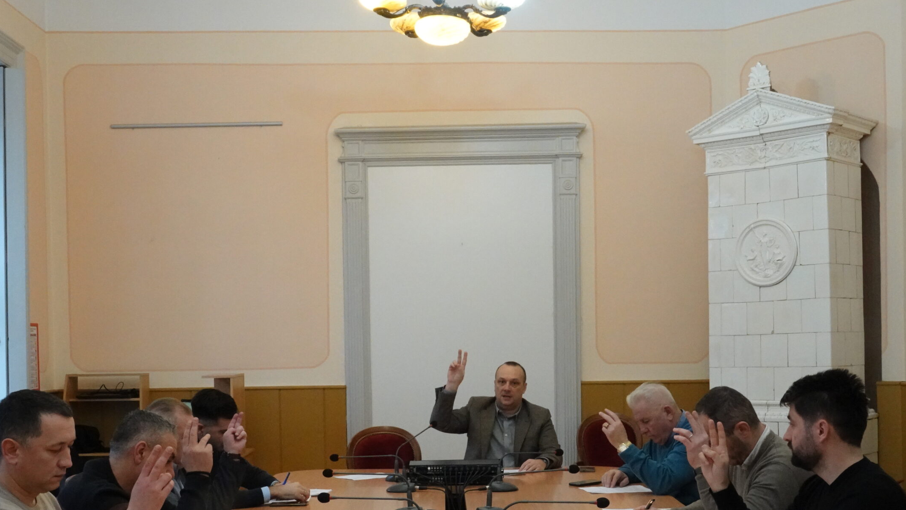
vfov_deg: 24.3
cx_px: 426
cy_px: 355
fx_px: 1177
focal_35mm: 49
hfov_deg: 42.1
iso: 2500
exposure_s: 1/30
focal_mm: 14.16
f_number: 9
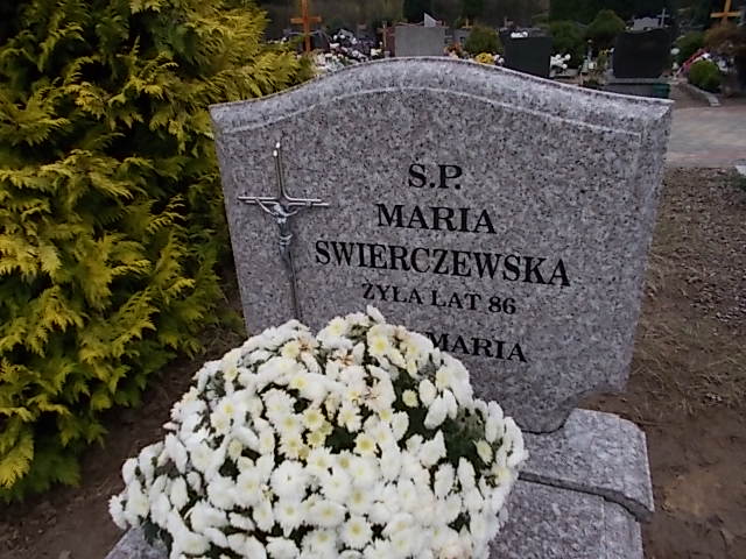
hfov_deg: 67.3
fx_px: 560
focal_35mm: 26
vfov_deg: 53.1
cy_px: 280
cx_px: 373
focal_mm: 4.6
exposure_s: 1/125
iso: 80
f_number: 3.2
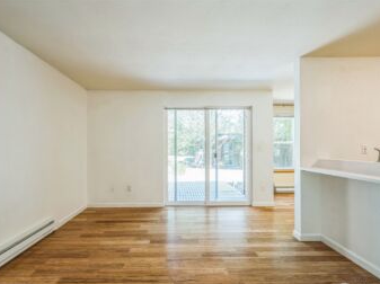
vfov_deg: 77.9
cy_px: 149
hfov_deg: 94.4
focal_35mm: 16
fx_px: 175
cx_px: 177
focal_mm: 14
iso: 320
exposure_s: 1/4
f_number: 8
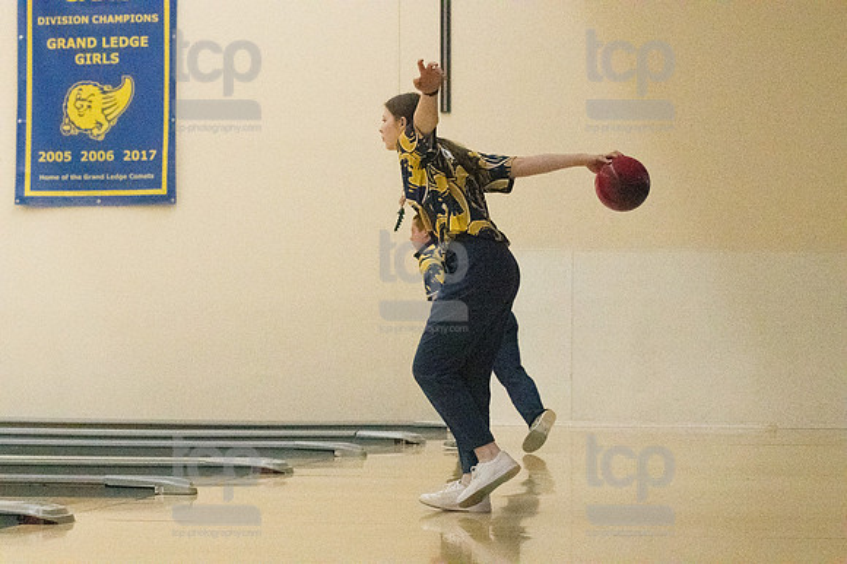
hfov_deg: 17.5
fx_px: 2751
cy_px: 282
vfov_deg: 11.7
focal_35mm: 117
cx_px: 424
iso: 10000
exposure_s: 1/1250
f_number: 4.5
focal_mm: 78
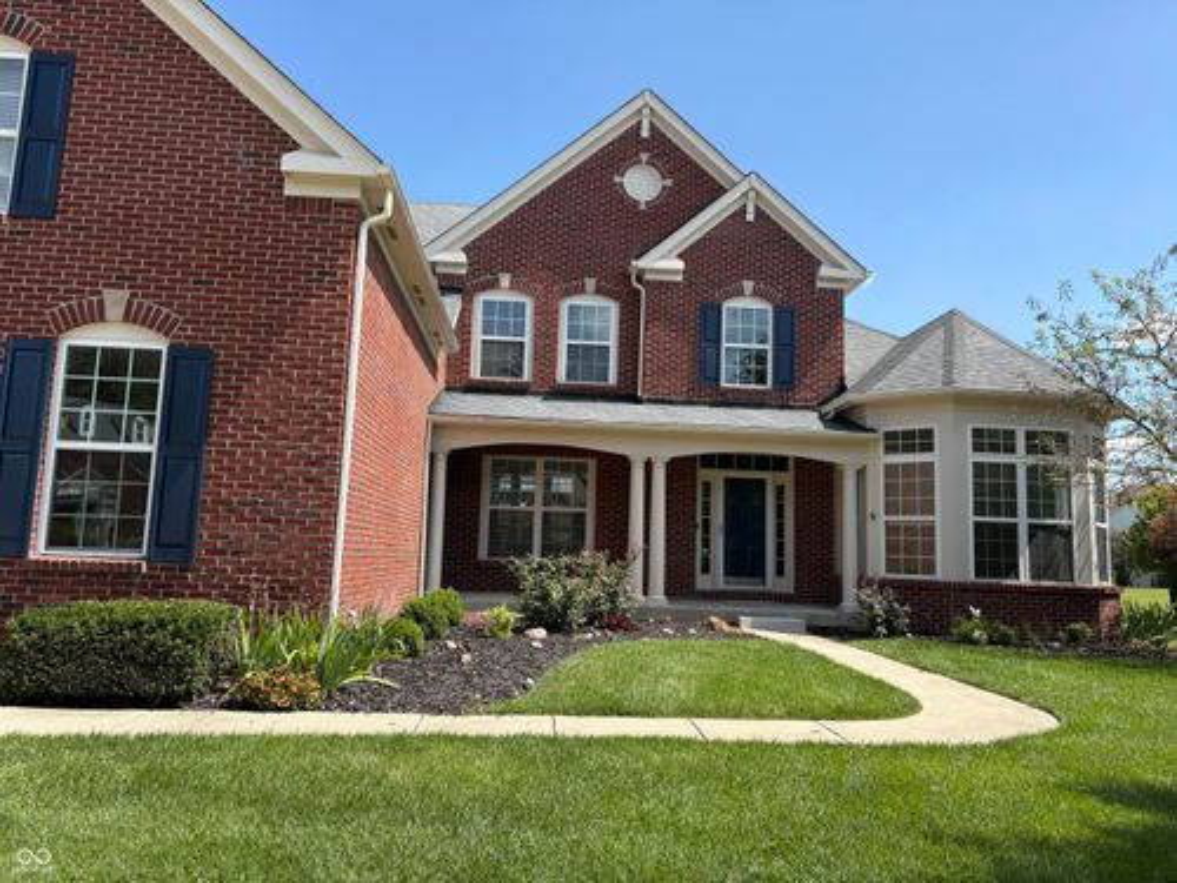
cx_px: 588
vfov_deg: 53.1
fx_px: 884
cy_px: 442
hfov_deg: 67.3
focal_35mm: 26
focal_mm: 5.96
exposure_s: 1/2012
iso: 50
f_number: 1.6
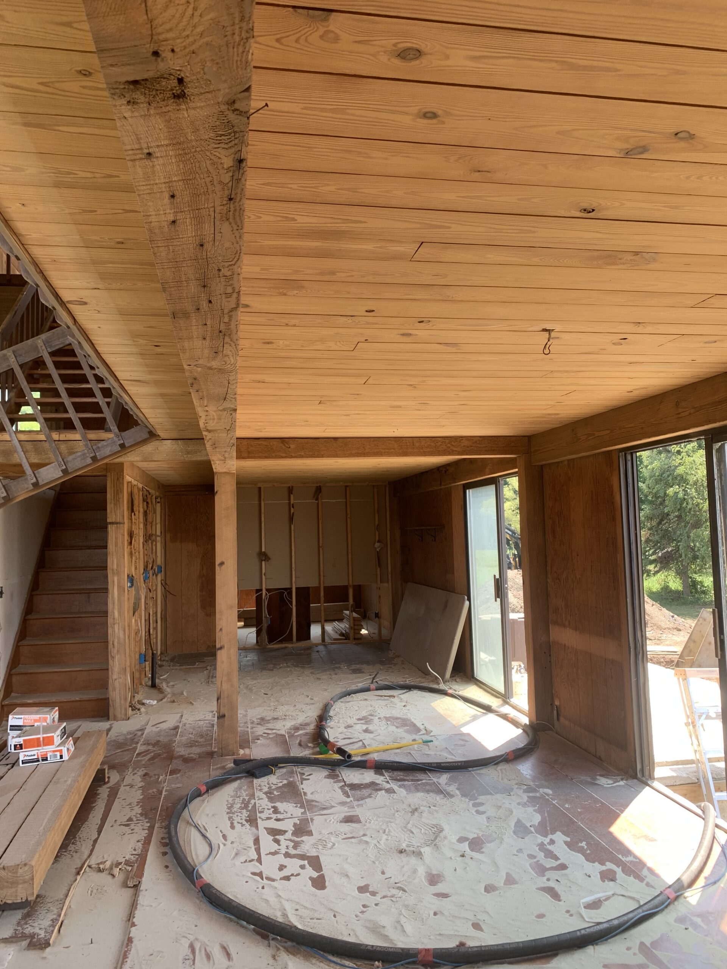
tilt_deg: +4.1
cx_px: 364
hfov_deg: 53.1
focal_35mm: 26
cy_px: 484
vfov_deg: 67.3
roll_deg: +1.2
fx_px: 728
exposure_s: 1/122
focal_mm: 4.25
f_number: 1.8
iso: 25
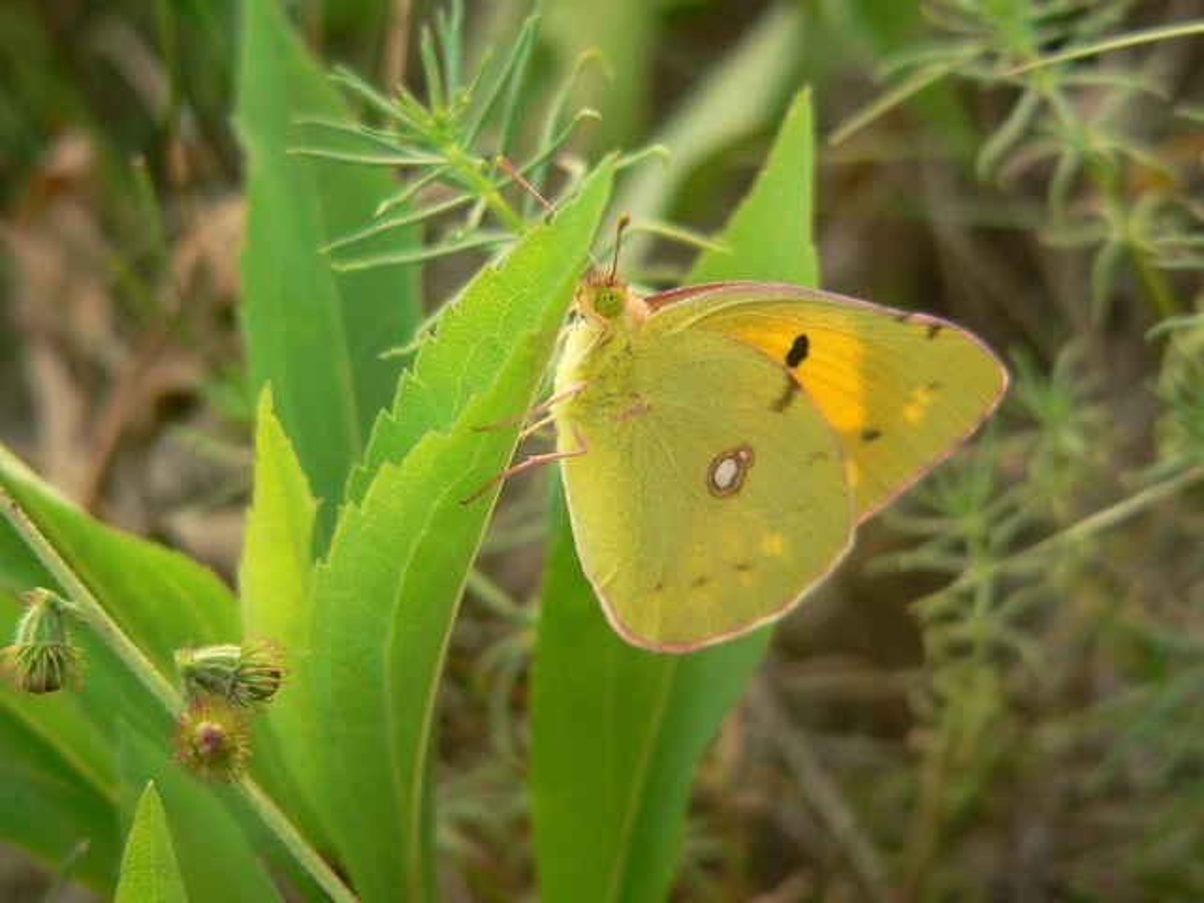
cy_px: 452
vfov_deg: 15.9
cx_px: 602
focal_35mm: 93
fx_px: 3235
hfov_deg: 21.1
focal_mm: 15.5
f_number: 2.8
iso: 100
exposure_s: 1/100
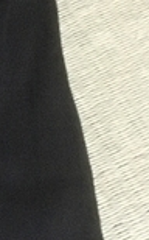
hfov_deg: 4.8
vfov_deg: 8.4
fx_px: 1556
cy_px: -231
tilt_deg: -57.5
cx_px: -515
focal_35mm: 239
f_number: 2.2
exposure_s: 1/15
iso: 320
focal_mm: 4.15
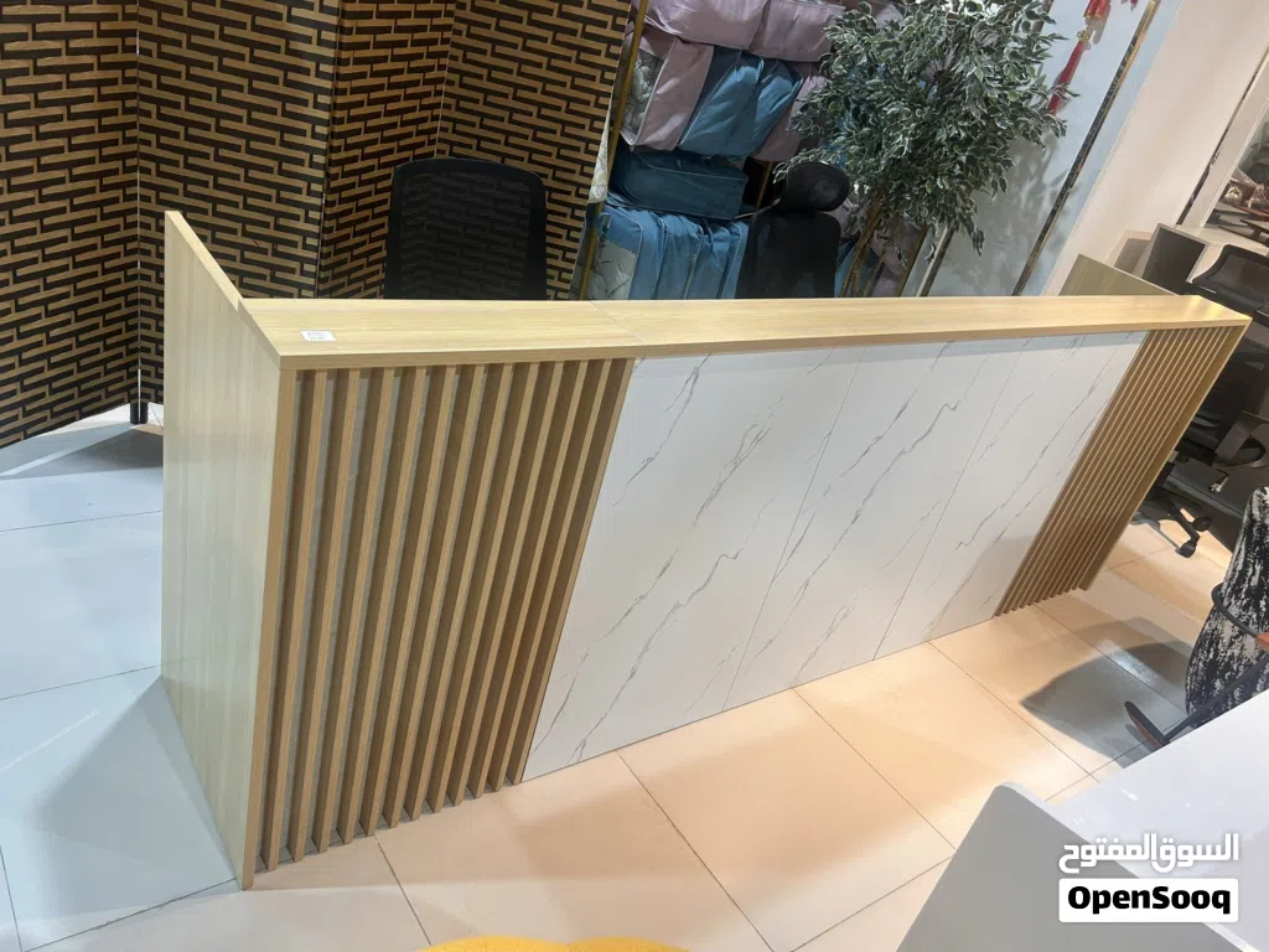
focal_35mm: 26
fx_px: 953
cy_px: 476
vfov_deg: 53.1
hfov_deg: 67.3
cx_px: 634
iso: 64
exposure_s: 1/100
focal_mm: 5.7
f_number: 1.5
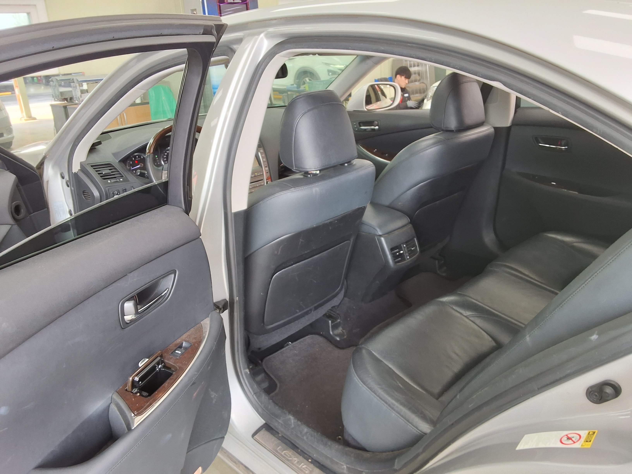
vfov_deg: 49.7
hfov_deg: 63.4
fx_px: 511
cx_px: 316
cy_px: 237
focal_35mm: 28
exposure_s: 1/120
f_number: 1.9
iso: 64
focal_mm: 2.91
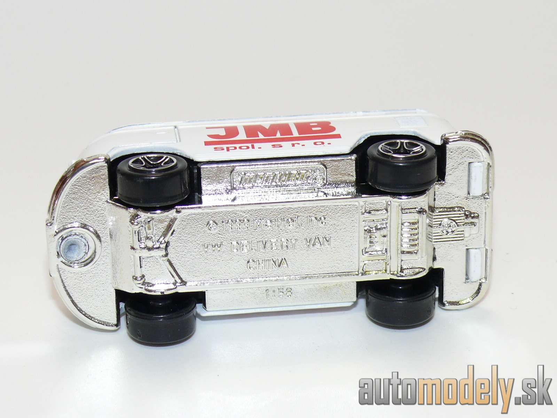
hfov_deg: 19.3
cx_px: 278
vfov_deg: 14.5
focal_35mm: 102
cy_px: 209
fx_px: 1641
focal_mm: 13.3
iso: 100
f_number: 4
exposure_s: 1/30
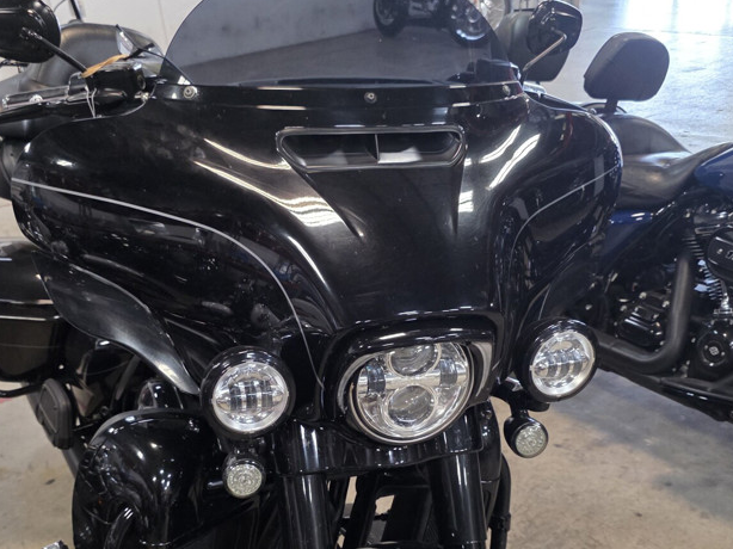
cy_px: 425
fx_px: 847
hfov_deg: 46.8
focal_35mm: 40
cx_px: 353
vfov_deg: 35.0
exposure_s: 1/120
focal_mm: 6.3
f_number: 1.7
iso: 640
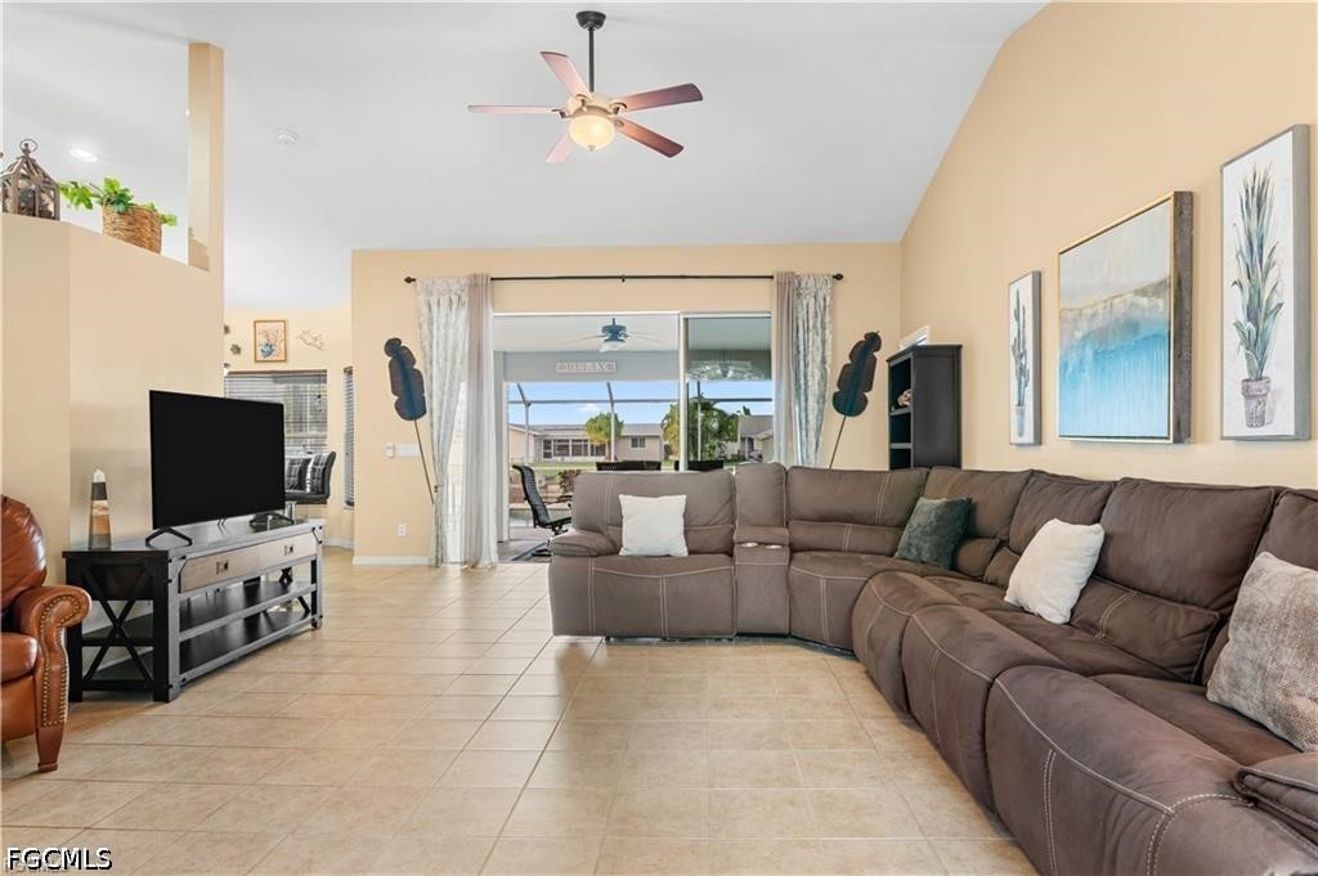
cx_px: 659
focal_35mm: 20
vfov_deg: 61.8
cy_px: 438
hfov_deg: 84.0
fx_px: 732
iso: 320
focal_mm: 20
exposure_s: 1/3
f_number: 10
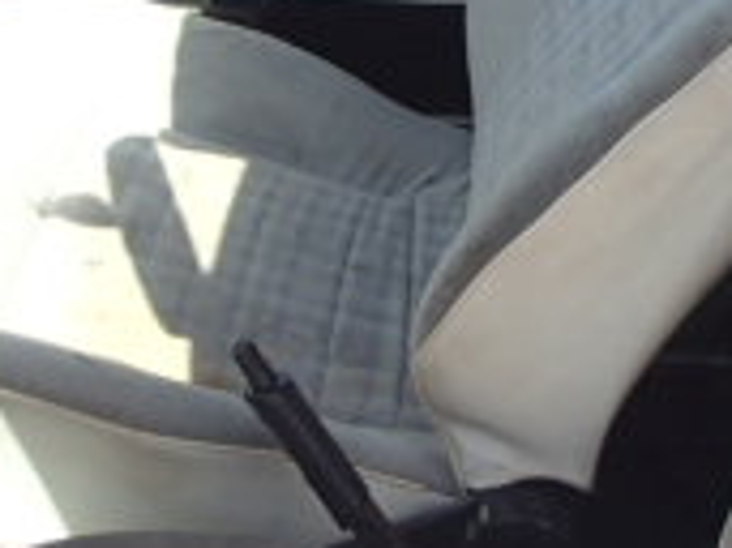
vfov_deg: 14.0
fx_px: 2219
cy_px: 163
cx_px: 364
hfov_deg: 18.7
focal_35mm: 105
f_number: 3.9
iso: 100
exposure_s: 1/250
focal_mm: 5
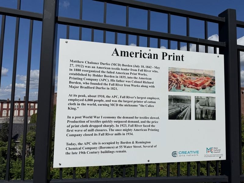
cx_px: 122
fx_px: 169
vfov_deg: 56.8
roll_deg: +0.0
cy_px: 92
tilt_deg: +7.9
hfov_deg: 71.6
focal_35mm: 24
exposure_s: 1/14286
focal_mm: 6.76
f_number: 1.78
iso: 50
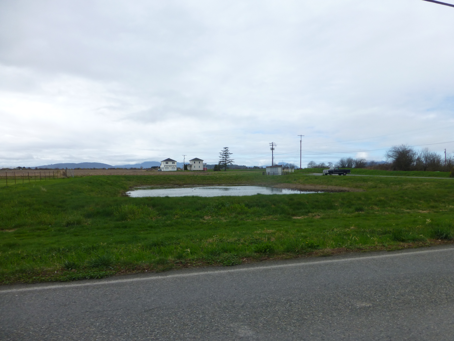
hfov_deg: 71.6
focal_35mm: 24
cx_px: 227
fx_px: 315
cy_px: 170
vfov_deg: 56.8
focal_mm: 4.3
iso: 100
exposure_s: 1/1000
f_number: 4
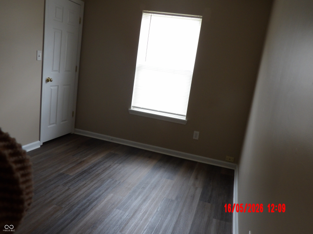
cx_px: 156
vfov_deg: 49.7
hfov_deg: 63.5
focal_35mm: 28
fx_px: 253
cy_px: 117
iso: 200
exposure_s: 1/19
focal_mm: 5
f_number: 3.4
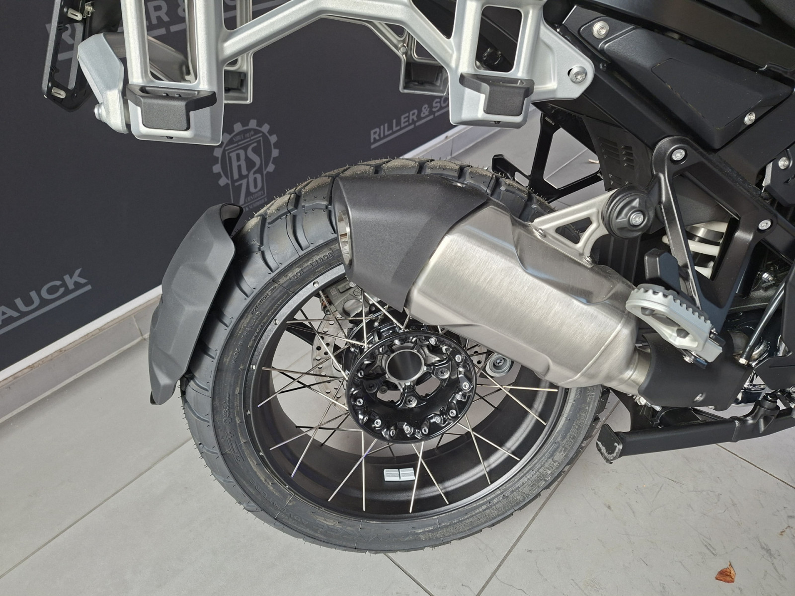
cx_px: 398
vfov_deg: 58.9
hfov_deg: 73.9
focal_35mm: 23
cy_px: 298
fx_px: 528
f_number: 1.8
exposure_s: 1/120
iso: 125
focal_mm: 5.54
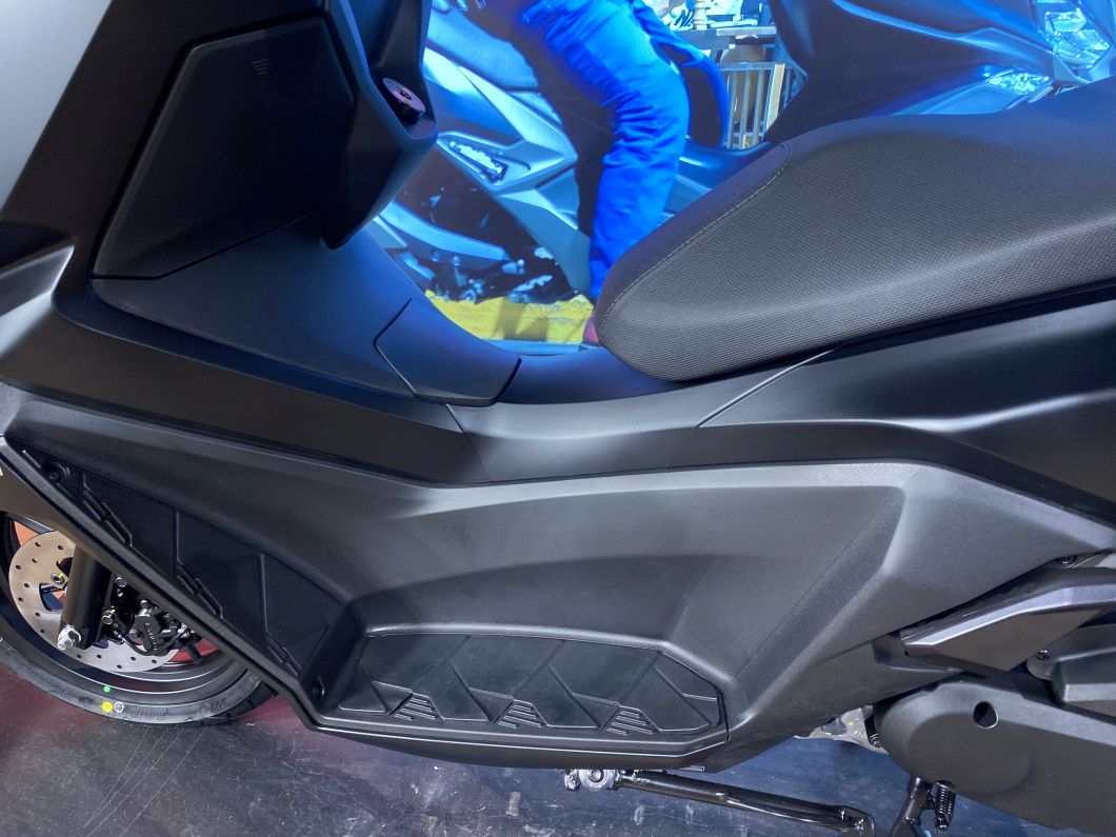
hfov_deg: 67.3
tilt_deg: -27.2
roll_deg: +2.3
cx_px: 558
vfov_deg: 53.1
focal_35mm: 26
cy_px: 418
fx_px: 838
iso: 100
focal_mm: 4.25
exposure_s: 1/100
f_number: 1.8
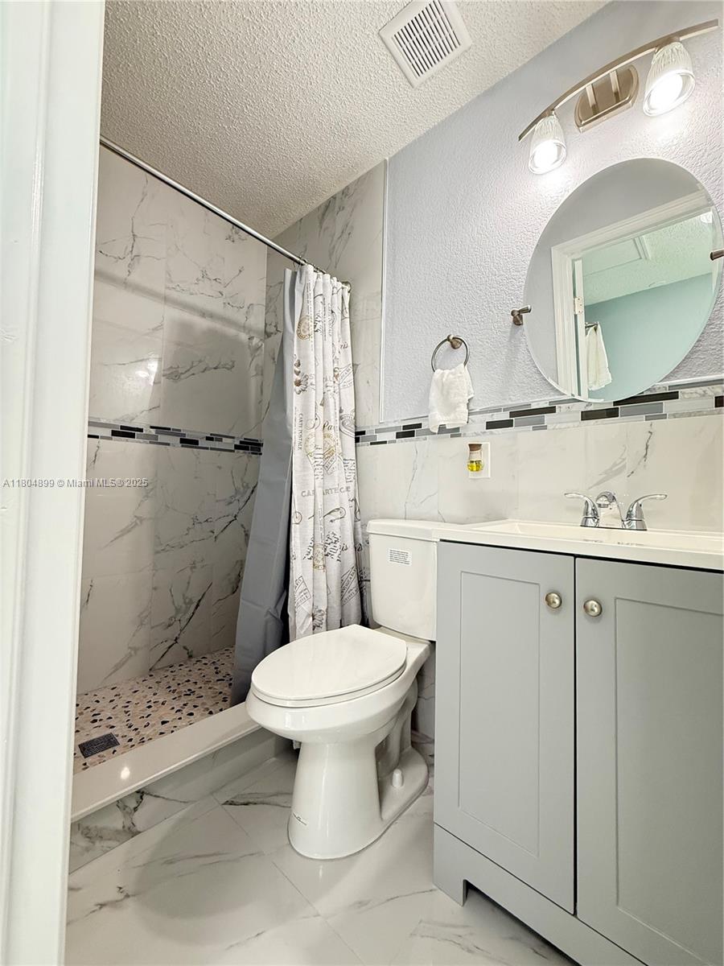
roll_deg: -1.3
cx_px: 362
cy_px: 483
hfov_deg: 85.7
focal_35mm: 14
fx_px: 390
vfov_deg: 102.1
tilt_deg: +2.8
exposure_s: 1/120
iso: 320
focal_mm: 2.22
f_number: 2.2
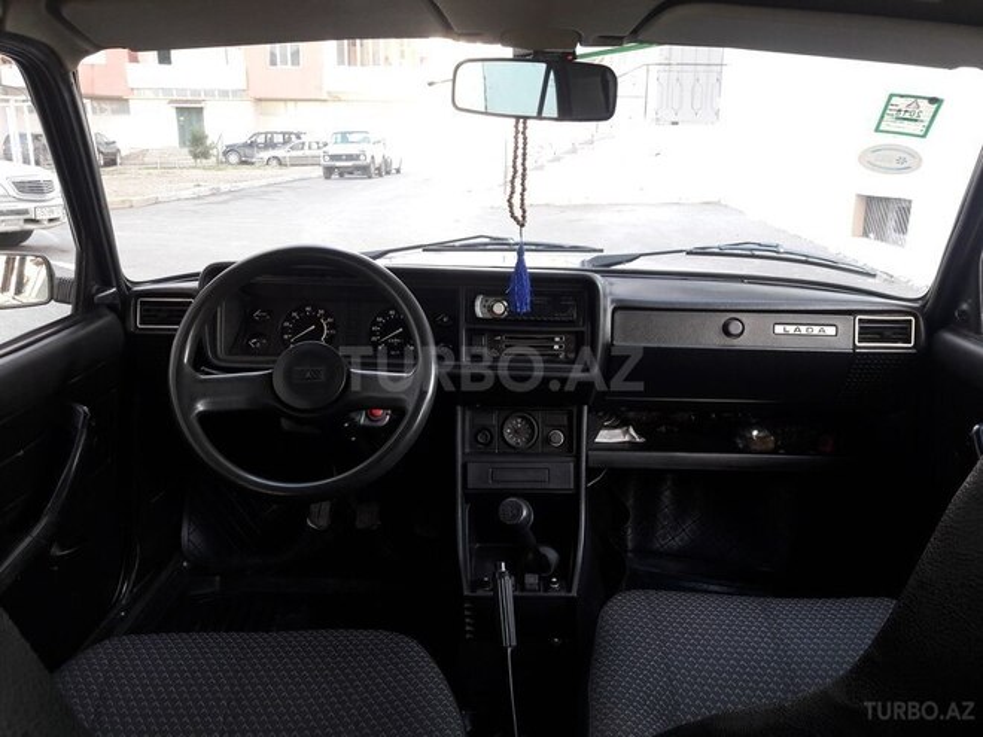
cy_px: 368
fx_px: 795
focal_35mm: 28
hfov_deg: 63.4
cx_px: 492
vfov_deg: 49.7
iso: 64
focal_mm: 3.7
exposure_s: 1/33
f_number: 1.9
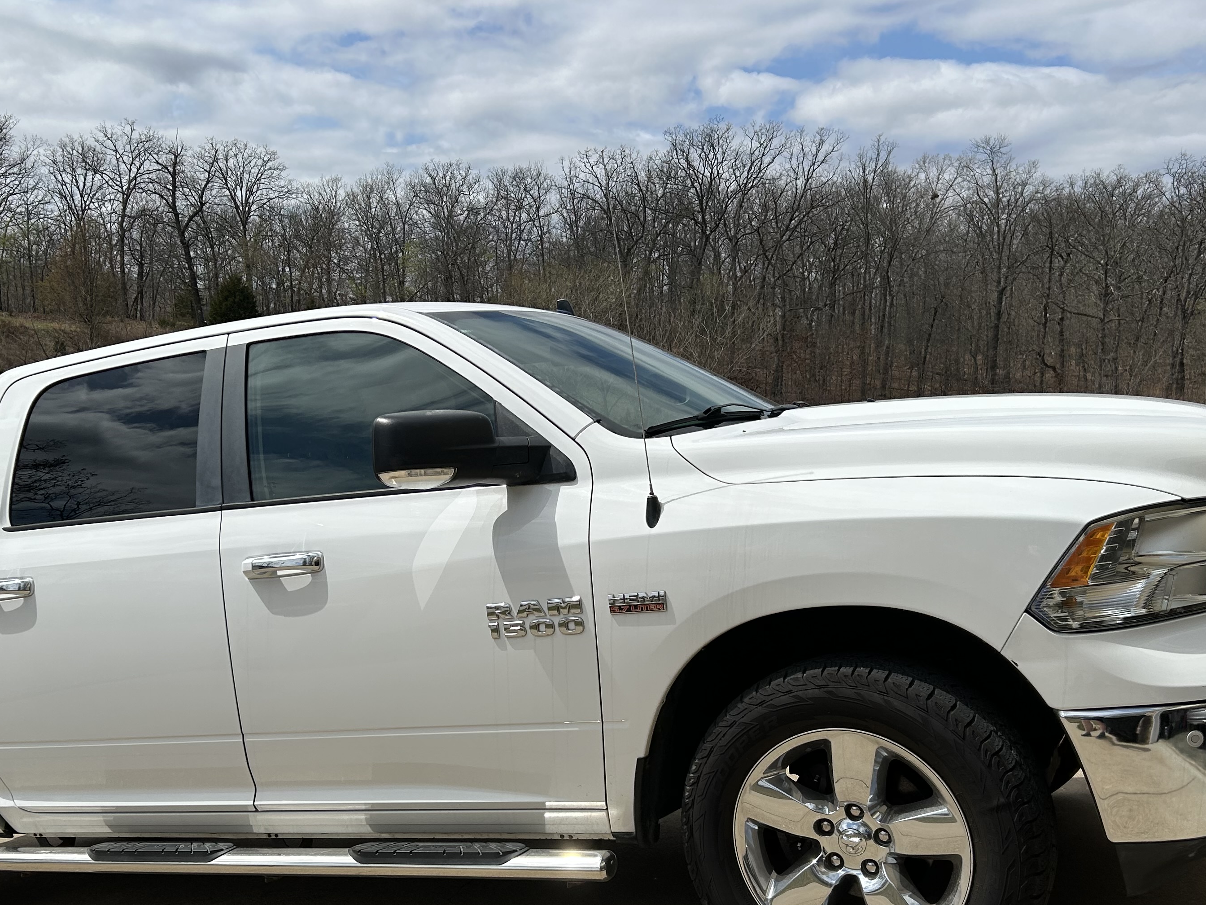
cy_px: 606
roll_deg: -0.2
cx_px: 513
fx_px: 1359
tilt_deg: -7.9
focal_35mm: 39
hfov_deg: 47.7
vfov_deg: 36.4
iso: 50
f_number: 1.5
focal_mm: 5.7
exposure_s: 1/7463
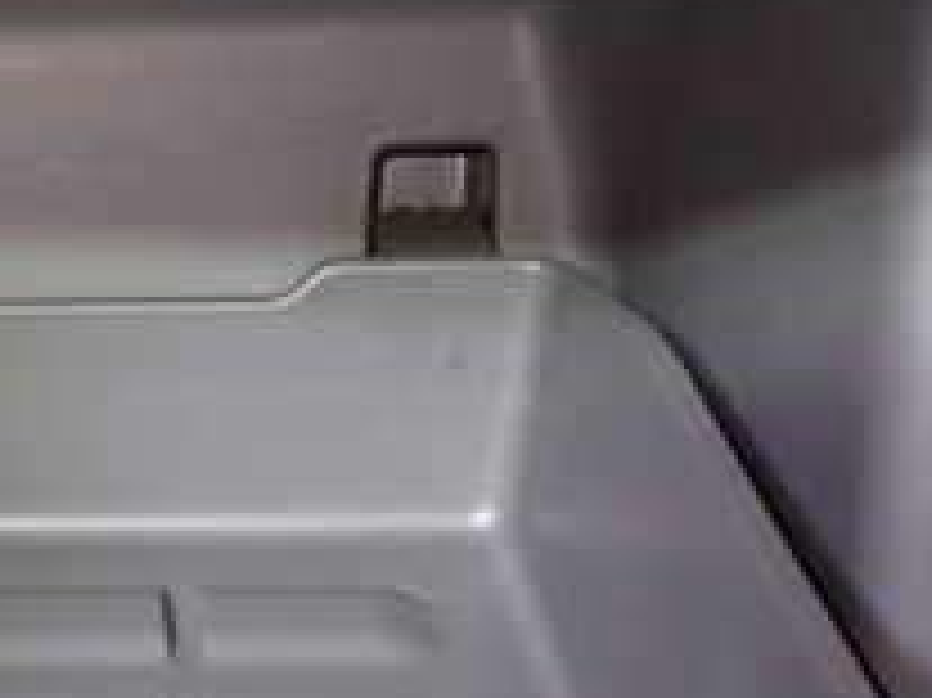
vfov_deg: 16.9
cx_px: -342
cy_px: 518
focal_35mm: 87
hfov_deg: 20.2
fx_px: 2341
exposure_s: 1/25
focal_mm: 5.4
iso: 800
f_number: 2.3
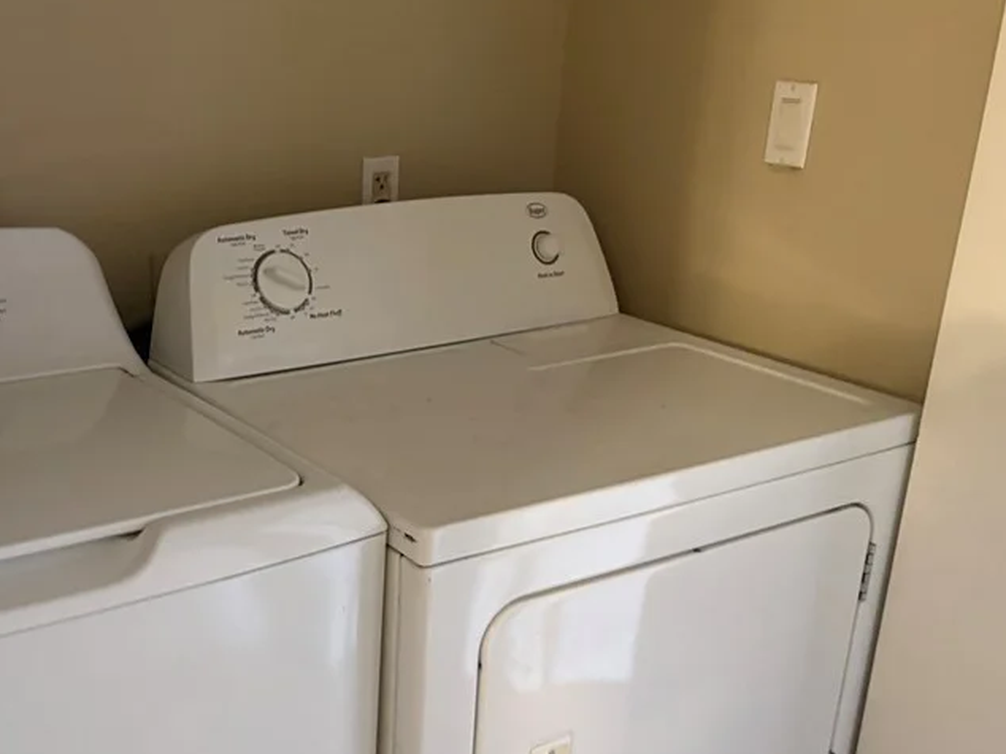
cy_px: 448
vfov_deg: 34.2
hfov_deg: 43.6
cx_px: 273
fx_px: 1220
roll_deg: +0.2
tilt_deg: -20.3
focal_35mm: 42
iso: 500
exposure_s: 1/30
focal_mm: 5.96
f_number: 1.6
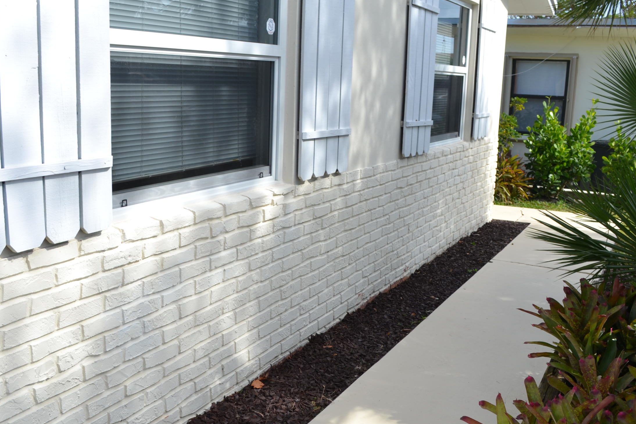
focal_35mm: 37
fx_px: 654
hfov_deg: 51.9
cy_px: 219
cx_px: 301
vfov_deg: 35.9
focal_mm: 18
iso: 100
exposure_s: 1/200
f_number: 7.1
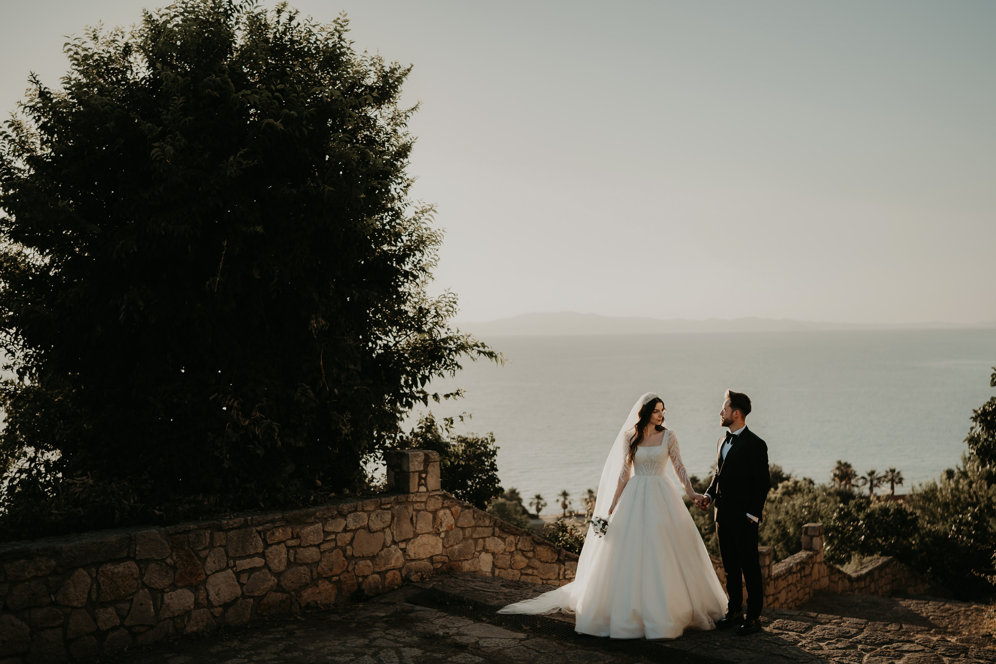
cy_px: 332
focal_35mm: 35
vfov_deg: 37.9
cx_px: 498
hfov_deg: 54.4
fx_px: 968
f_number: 1.8
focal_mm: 35
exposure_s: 1/2000
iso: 100
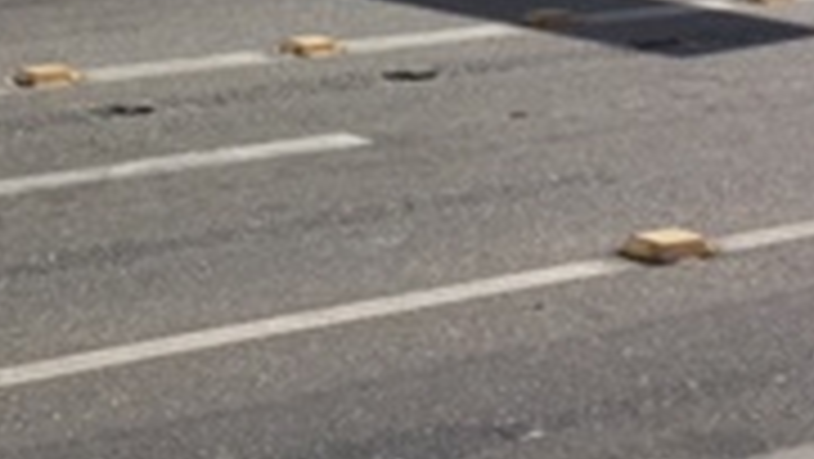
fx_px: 2418
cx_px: -45
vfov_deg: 10.2
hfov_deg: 18.5
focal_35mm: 112
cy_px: -369
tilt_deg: -2.4
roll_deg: -1.7
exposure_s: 1/3597
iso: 32
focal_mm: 4.15
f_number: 2.2
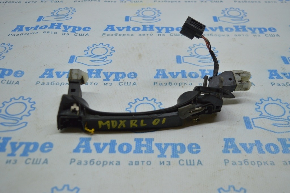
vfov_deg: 33.0
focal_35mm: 40
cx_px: 145
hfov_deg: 48.0
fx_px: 326
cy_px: 96
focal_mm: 27
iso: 400
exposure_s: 1/125
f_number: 4
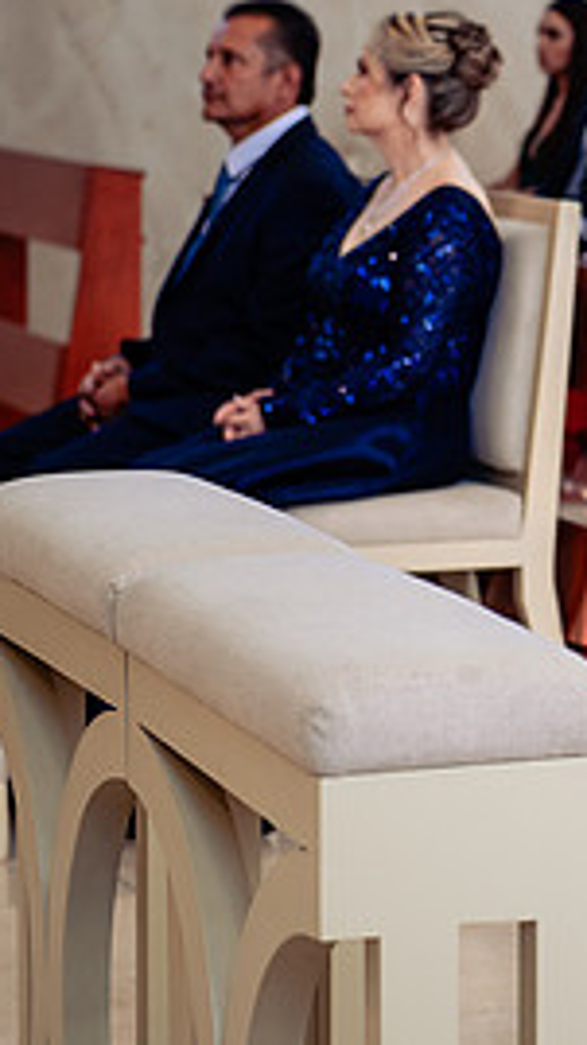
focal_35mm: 168
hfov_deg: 7.0
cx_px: 1015
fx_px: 4656
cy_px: 328
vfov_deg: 12.8
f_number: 4
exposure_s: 1/100
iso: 400
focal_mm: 70
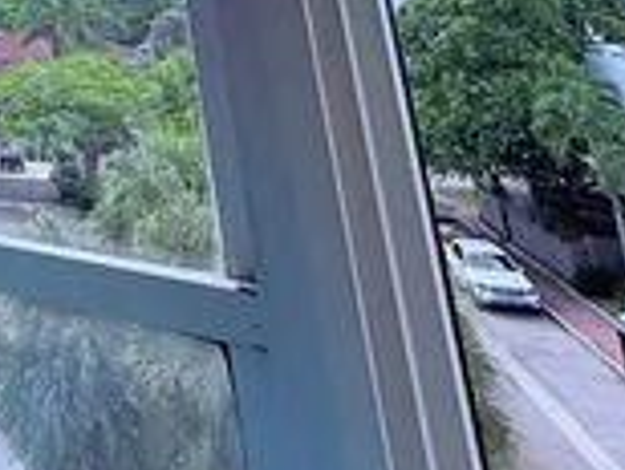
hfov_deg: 24.5
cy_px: -393
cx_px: -349
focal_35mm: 58
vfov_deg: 18.9
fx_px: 1049
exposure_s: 1/638
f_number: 2.2
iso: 40
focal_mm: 2.22
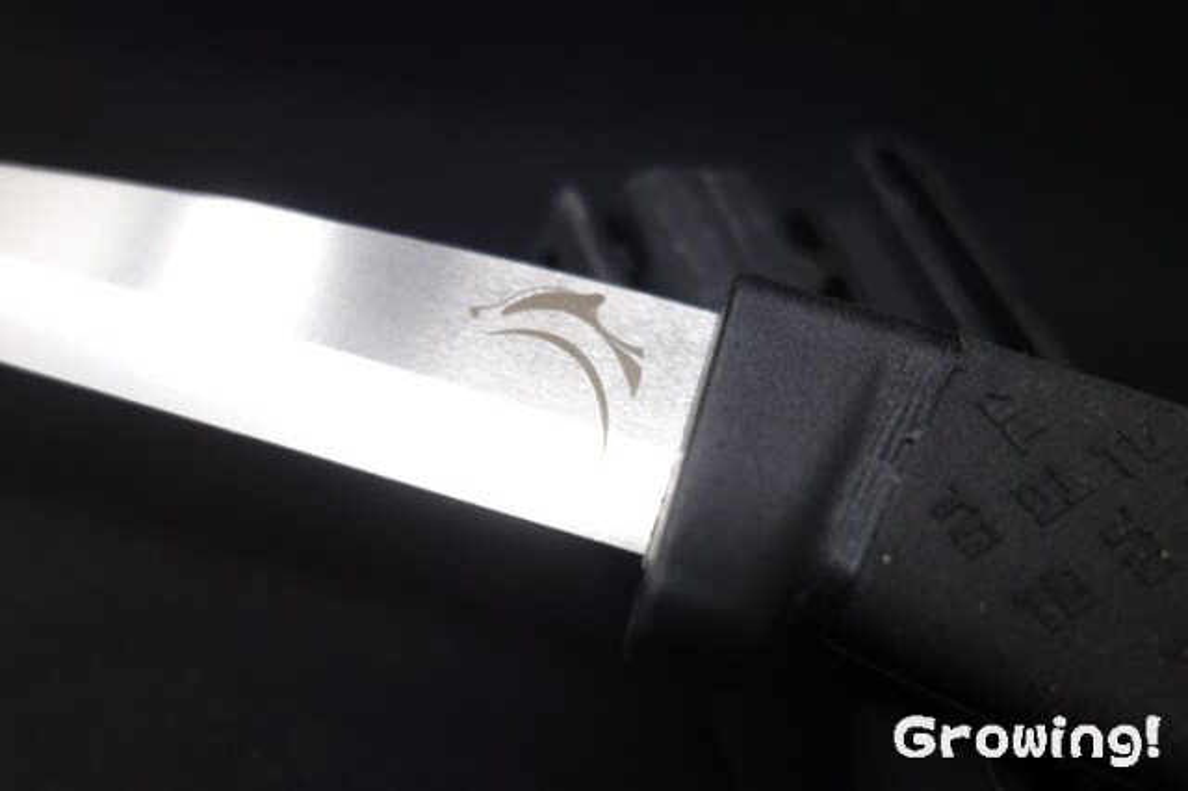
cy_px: 396
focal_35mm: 28
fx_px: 923
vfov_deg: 46.4
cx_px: 594
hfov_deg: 65.5
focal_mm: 10.4
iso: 125
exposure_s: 1/100
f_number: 2.2
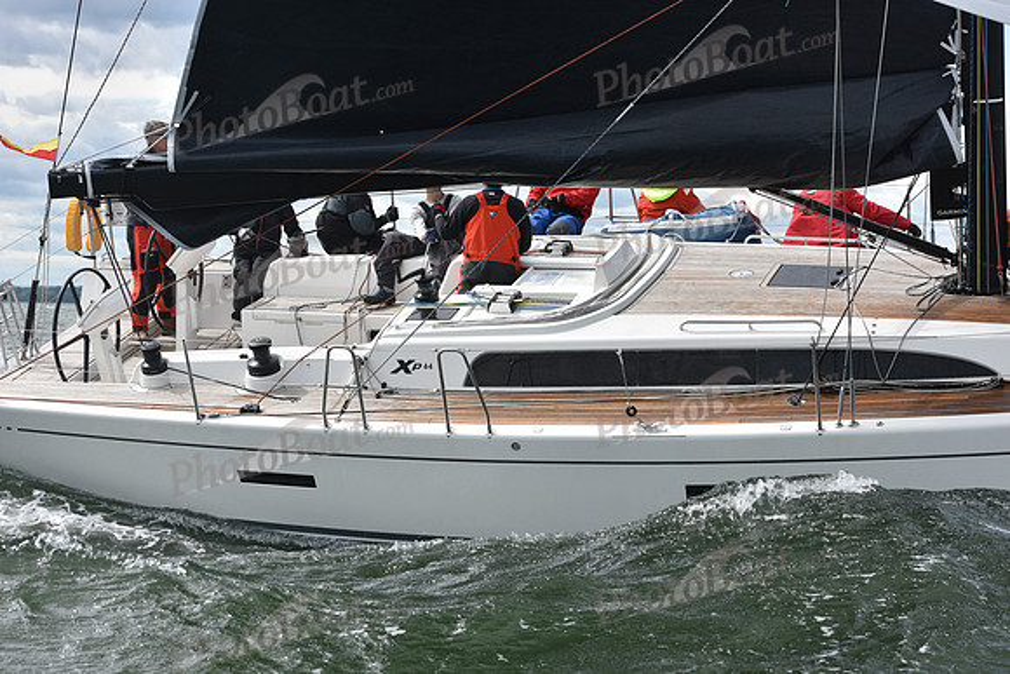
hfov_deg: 23.6
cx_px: 505
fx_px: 2413
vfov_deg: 15.9
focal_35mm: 86
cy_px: 337
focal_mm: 86
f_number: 6.3
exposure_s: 1/1000
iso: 320
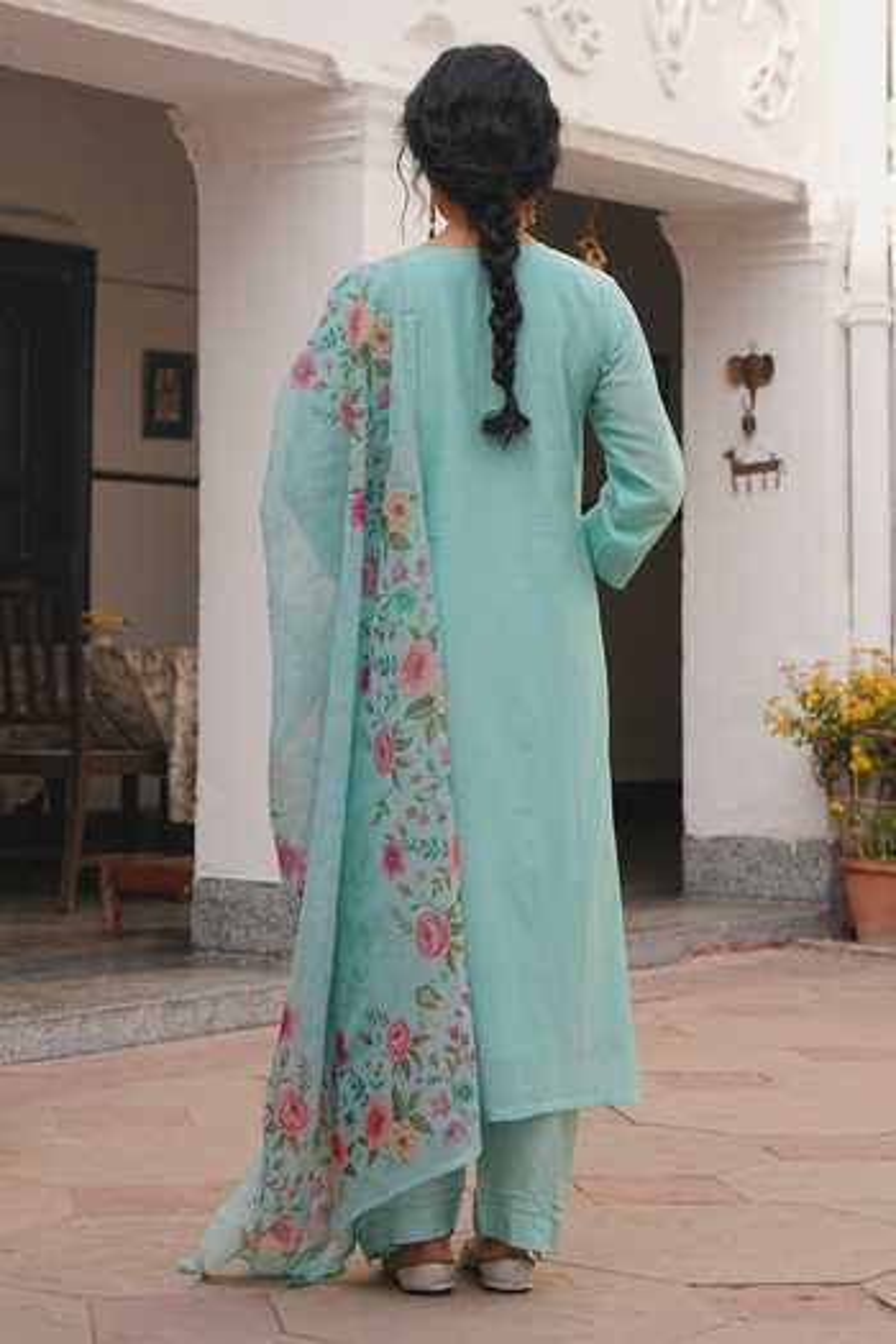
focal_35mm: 52
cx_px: 448
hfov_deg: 26.0
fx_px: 1941
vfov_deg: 38.2
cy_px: 672
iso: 400
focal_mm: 52
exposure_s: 1/320
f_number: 4.5
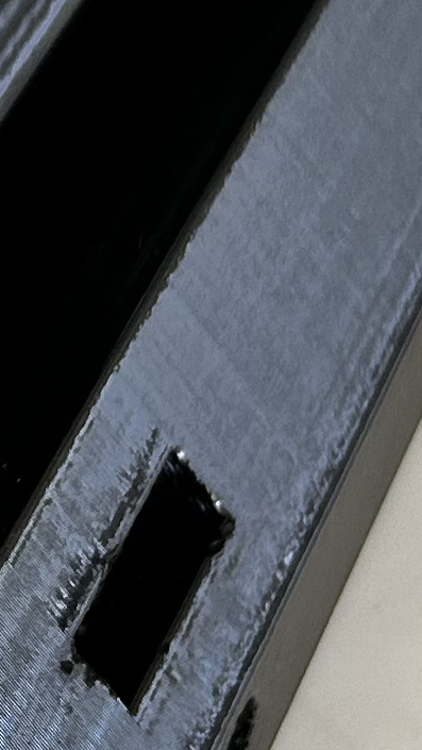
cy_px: -113
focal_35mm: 162
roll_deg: -1.5
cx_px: -368
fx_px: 3220
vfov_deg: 13.0
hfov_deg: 7.3
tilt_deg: -38.3
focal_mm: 5.7
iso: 100
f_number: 1.5
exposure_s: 1/121
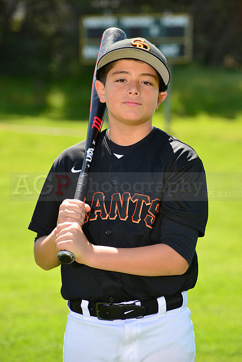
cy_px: 181
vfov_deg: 12.1
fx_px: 1713
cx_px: 121
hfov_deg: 8.1
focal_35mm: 170
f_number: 8
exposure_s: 1/250
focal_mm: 170
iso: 200
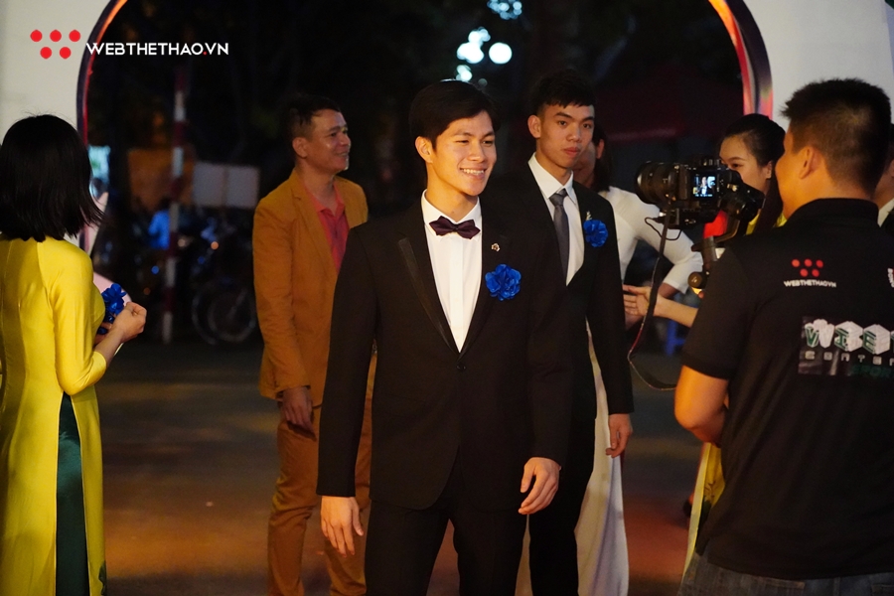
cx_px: 447
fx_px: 2930
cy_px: 298
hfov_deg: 17.3
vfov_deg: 11.6
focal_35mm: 118
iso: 20000
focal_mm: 118
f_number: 5
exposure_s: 1/320
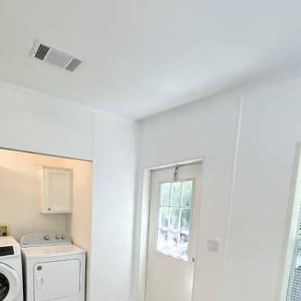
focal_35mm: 20
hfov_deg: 73.4
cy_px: 234
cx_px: 110
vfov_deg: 68.8
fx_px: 197
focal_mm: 1.57
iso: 125
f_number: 1.8
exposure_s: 1/120
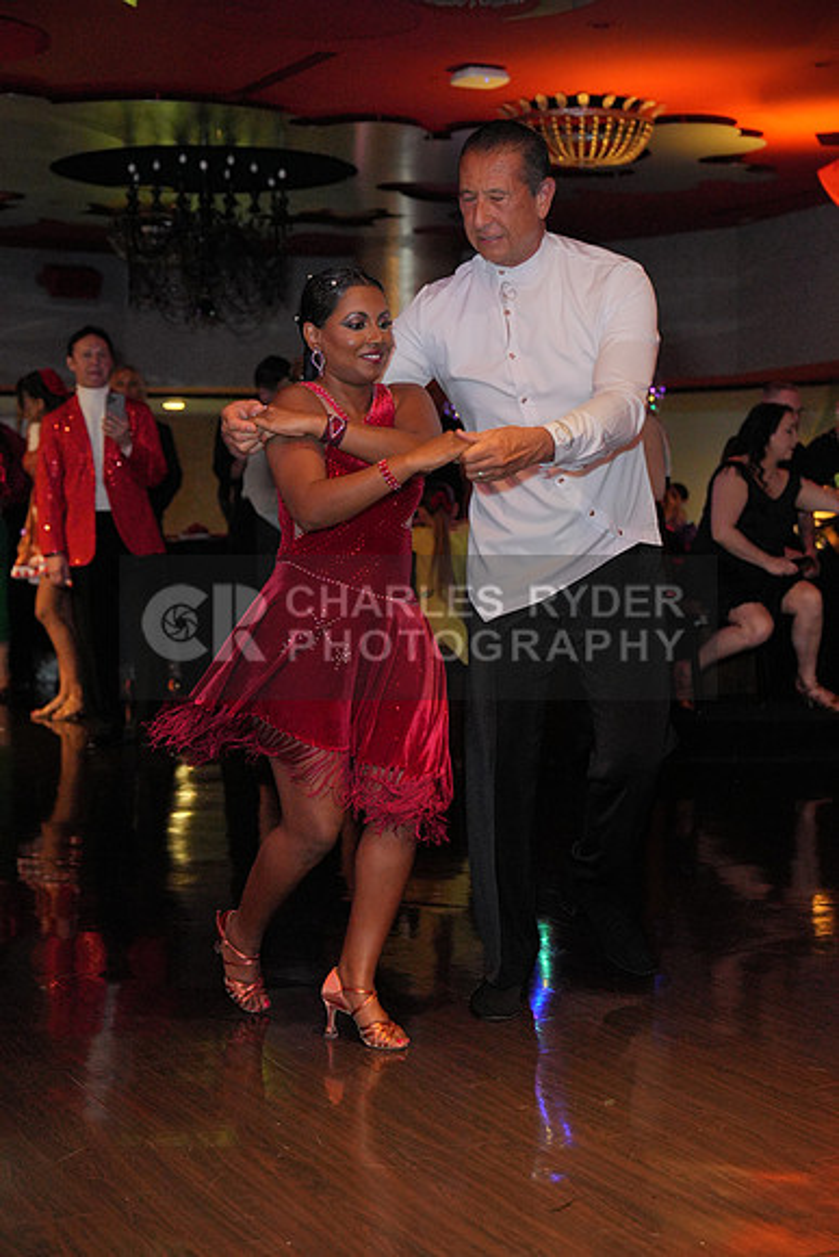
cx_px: 420
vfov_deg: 35.0
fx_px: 1991
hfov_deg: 23.8
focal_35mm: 57
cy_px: 628
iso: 4000
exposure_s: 1/200
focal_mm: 57
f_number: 4
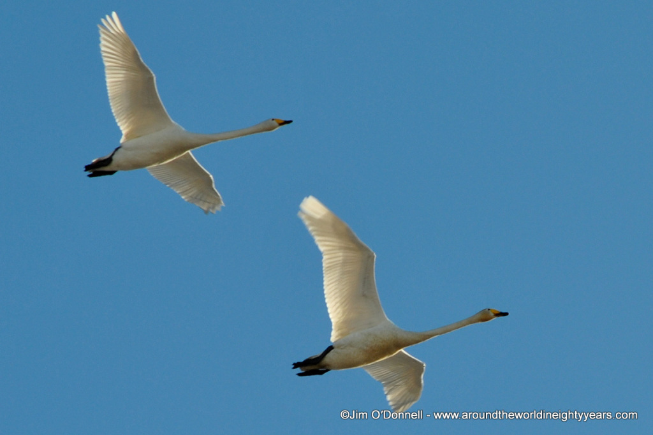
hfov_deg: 6.2
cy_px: 218
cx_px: 326
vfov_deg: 4.2
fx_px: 5984
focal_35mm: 330
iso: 100
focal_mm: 220
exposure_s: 1/250
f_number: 10
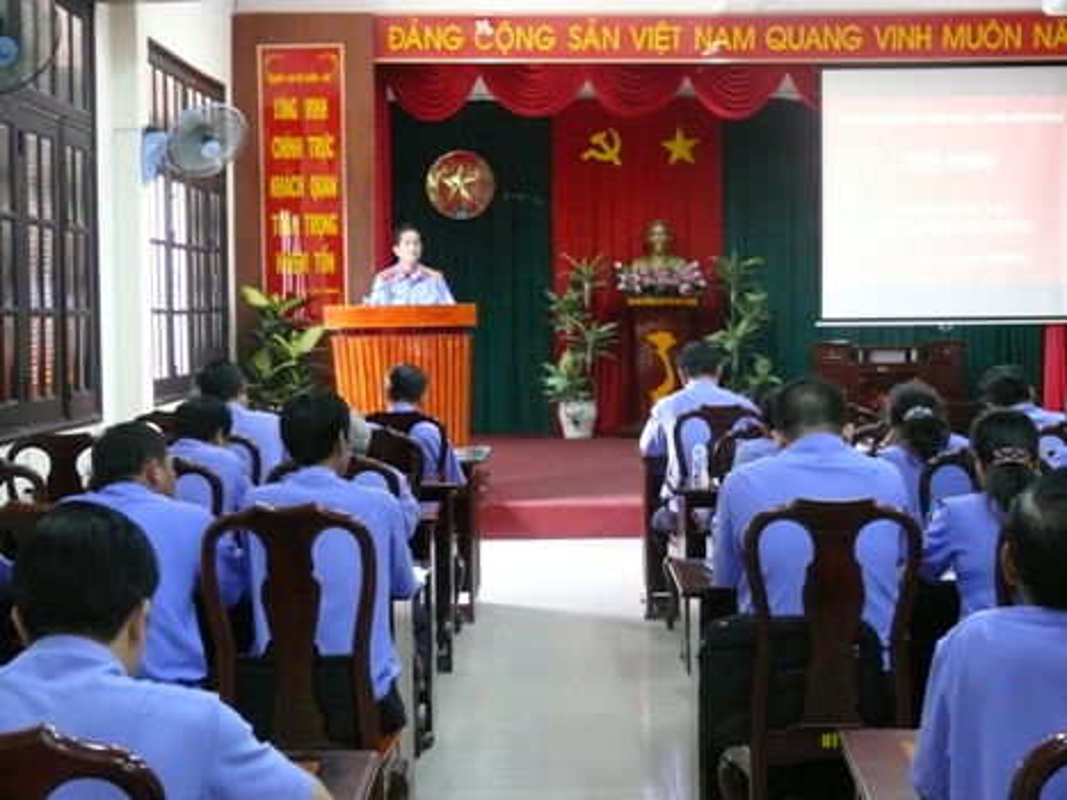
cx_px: 534
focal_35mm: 60
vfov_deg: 24.4
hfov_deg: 32.2
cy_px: 400
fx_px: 1849
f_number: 3.2
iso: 800
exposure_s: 1/25
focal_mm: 12.7
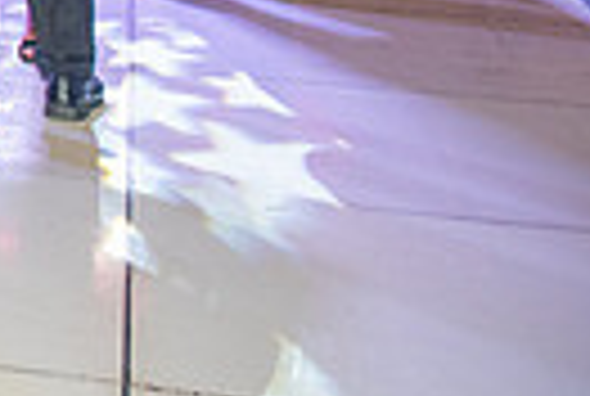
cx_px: -626
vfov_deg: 11.8
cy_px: -353
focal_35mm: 106
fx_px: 1741
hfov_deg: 15.2
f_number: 3.2
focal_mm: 24
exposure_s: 1/100
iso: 1600
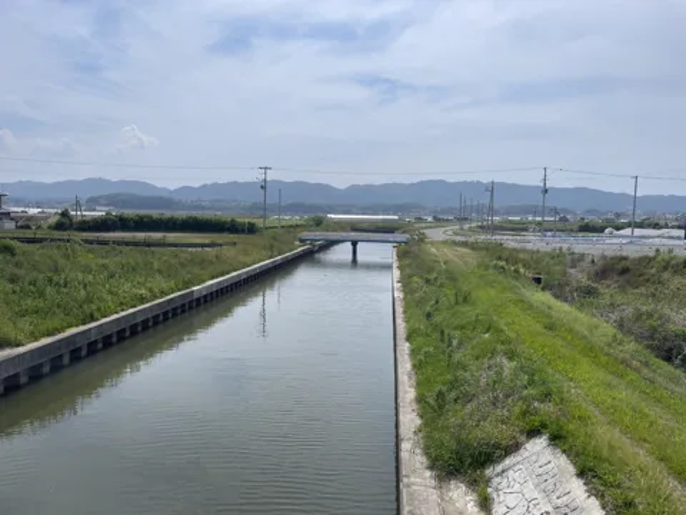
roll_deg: -0.5
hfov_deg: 67.3
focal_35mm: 26
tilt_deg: -4.3
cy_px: 258
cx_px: 343
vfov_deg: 53.1
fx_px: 515
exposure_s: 1/6494
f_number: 1.6
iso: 32
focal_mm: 4.2
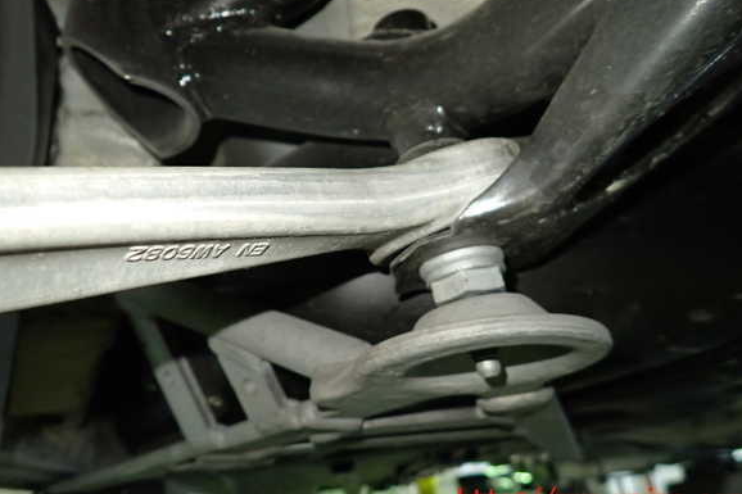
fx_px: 556
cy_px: 228
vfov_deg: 47.9
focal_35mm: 27
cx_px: 362
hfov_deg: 67.4
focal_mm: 4.5
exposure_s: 1/30
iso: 400
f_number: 2
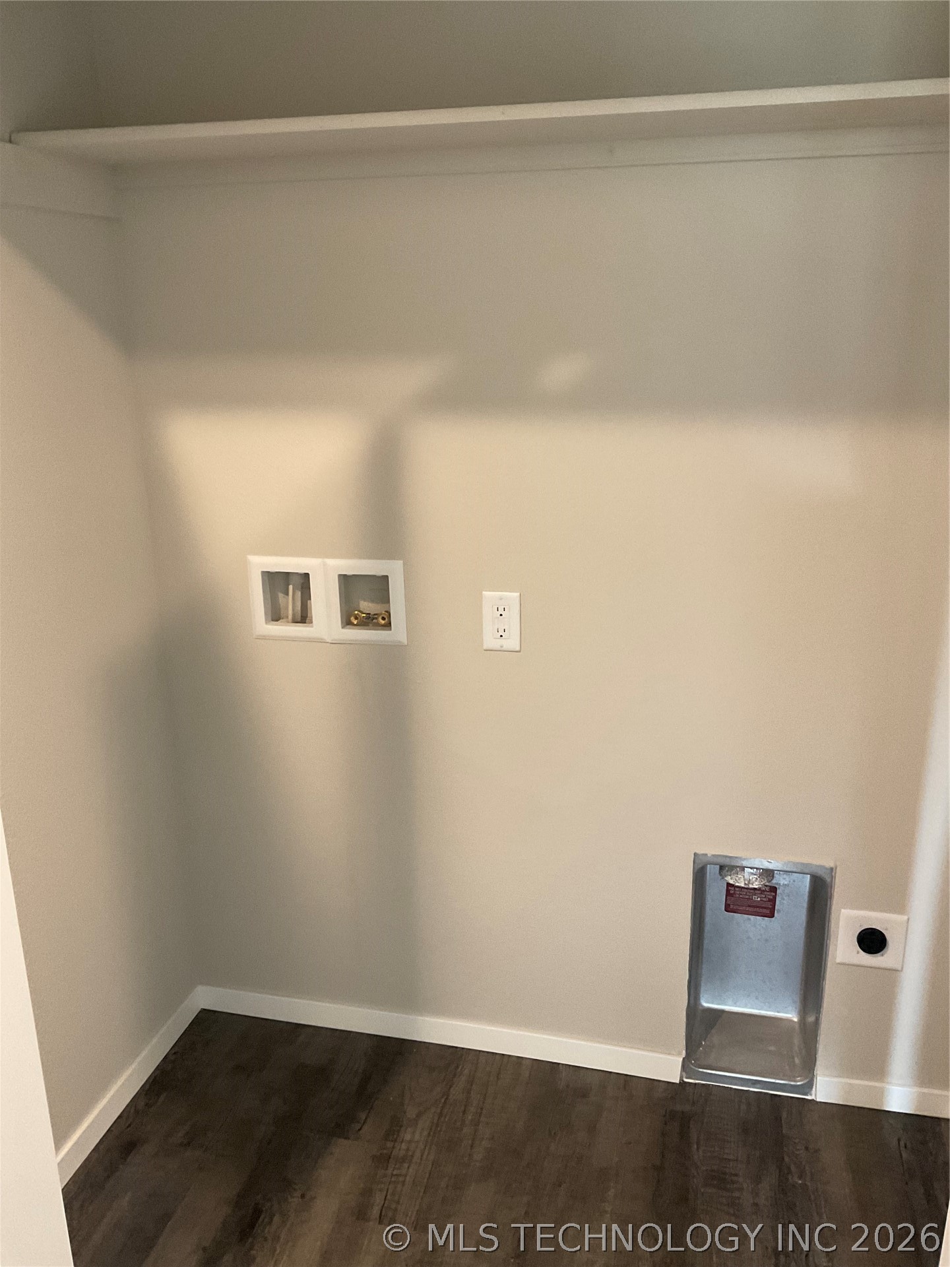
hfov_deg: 48.2
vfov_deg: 61.7
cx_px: 475
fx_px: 1061
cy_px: 634
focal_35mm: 29
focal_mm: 3
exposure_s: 1/40
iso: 200
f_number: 1.8
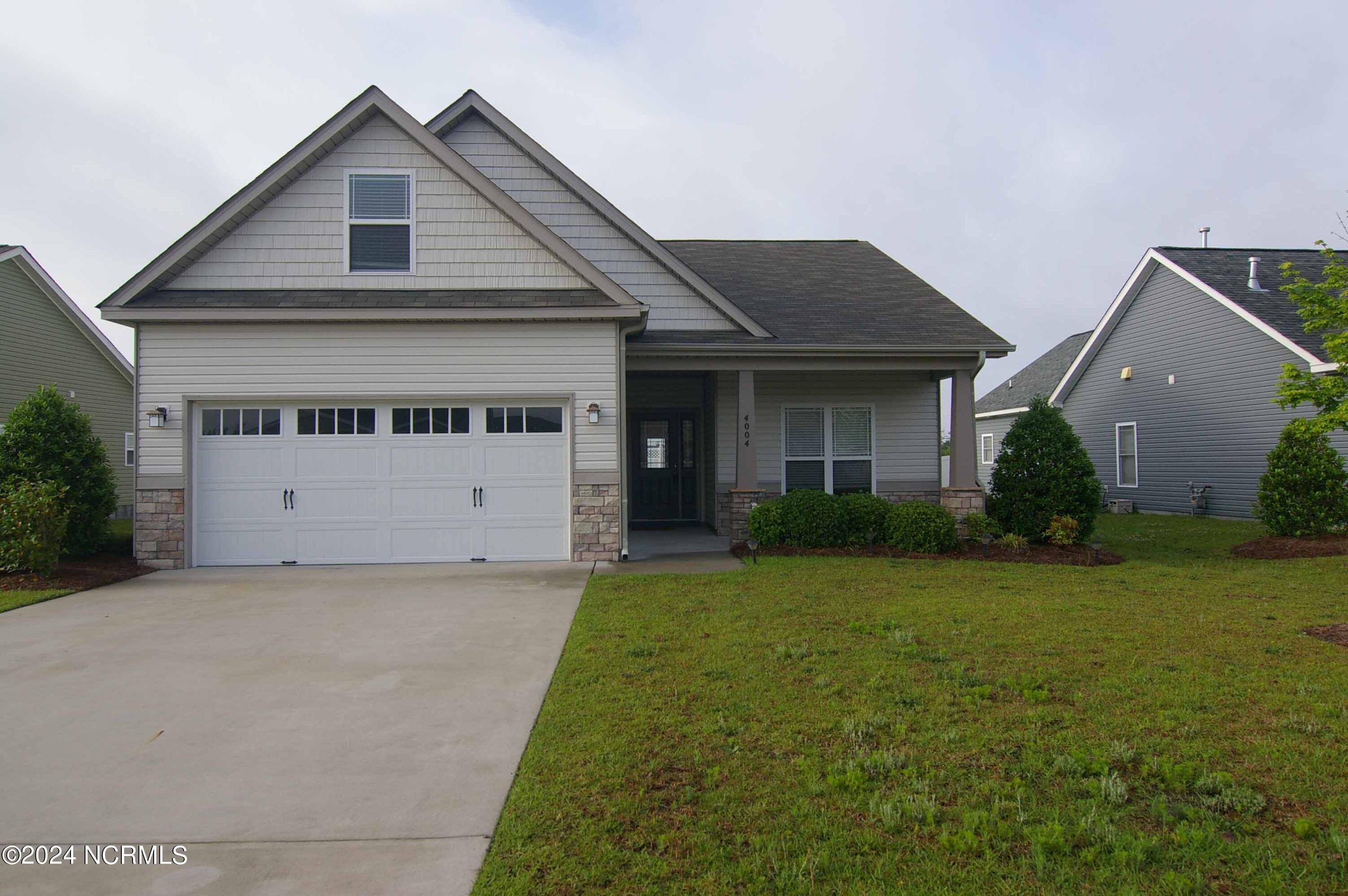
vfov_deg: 56.0
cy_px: 448
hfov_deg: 77.4
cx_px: 674
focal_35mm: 22
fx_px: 842
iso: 400
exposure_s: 1/750
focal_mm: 15
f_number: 8
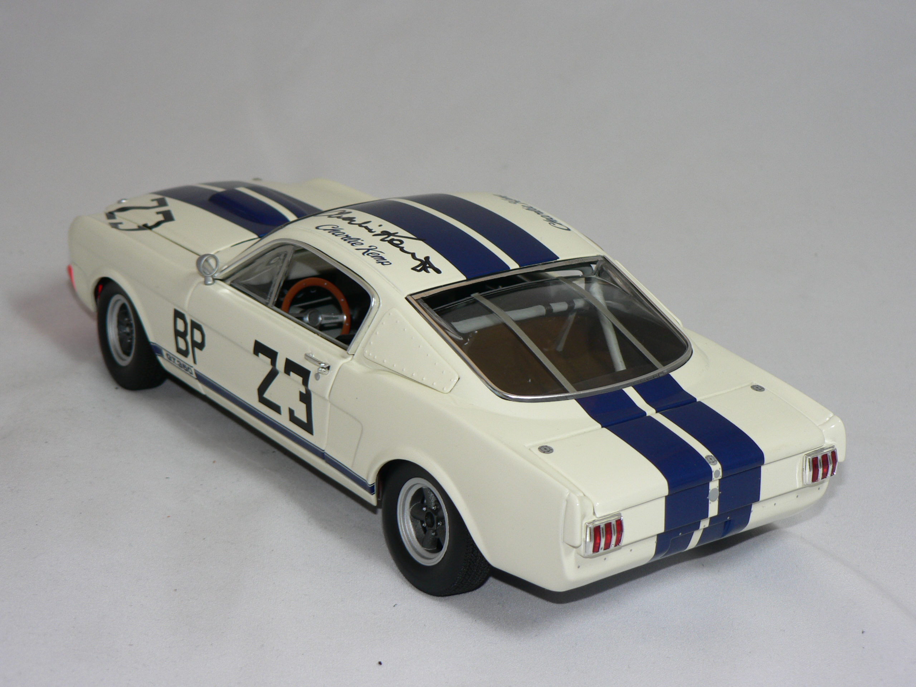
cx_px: 458
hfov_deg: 26.7
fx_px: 1932
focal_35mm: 73
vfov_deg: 20.2
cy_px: 344
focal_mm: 12.2
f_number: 3.2
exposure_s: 1/60
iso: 80
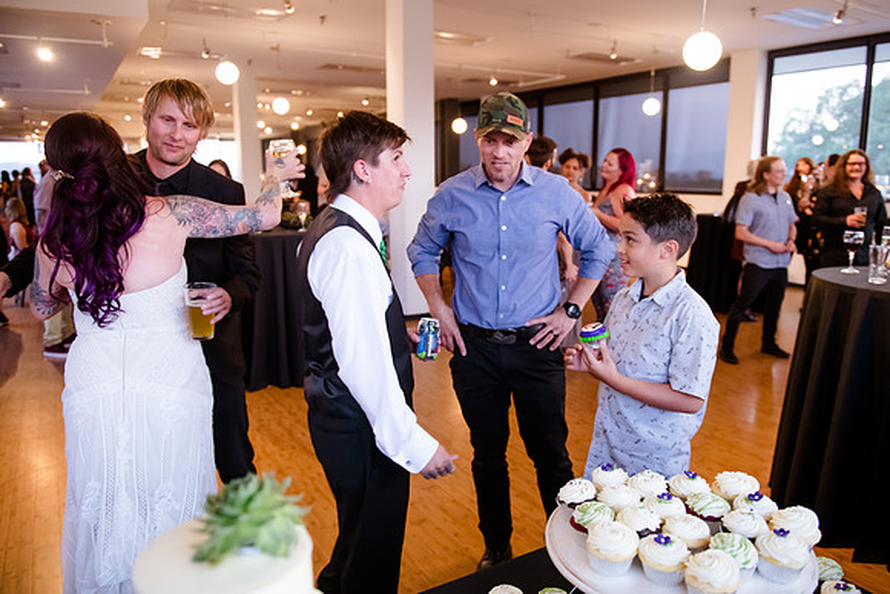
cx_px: 468
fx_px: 647
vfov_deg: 49.3
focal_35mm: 26
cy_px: 298
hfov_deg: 69.0
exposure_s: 1/160
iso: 3200
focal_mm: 24
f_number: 2.8
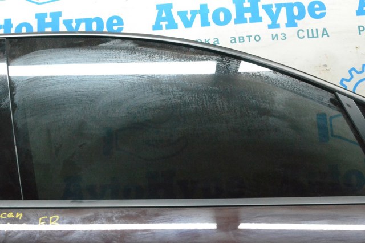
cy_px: 122
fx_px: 395
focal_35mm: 39
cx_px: 182
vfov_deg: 34.2
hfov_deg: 49.6
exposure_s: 1/160
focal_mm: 26
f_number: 10
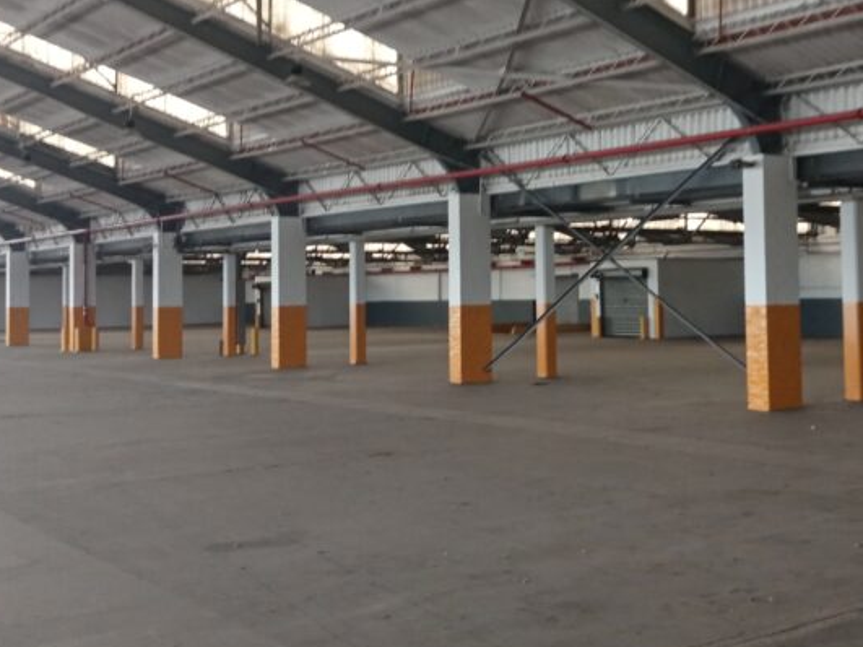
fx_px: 1346
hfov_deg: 35.2
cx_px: 577
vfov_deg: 26.9
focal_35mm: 54
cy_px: 229
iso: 279
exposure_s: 1/33.3
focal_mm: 3.46
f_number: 2.2
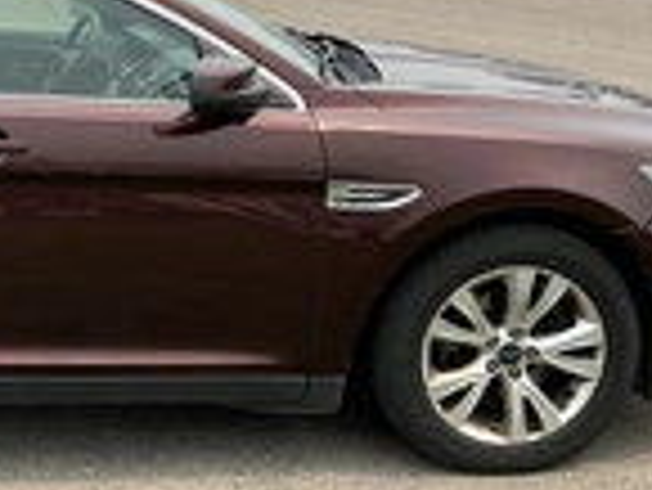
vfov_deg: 19.1
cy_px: 175
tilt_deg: -12.9
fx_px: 1452
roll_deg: -0.2
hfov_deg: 23.5
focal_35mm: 77
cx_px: -94
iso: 25
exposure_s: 1/1121
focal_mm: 3
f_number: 1.8
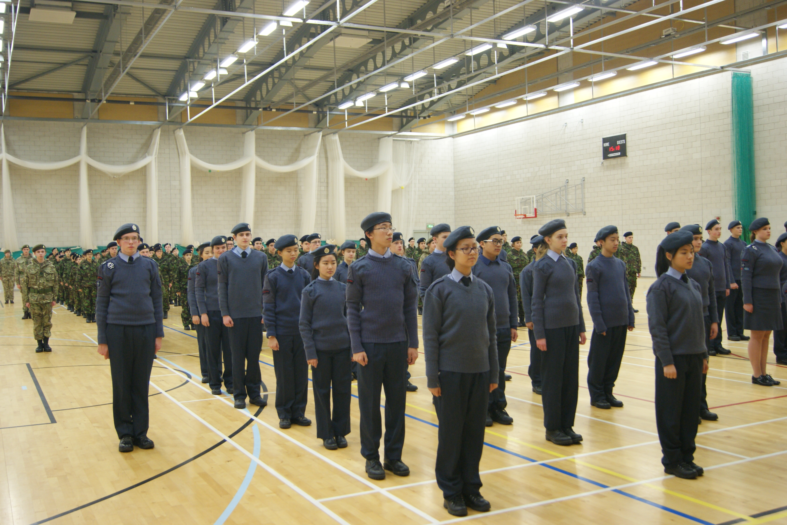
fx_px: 787
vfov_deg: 36.9
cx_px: 394
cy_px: 262
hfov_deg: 53.1
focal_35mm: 36
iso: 400
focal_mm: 24
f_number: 4
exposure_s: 1/40
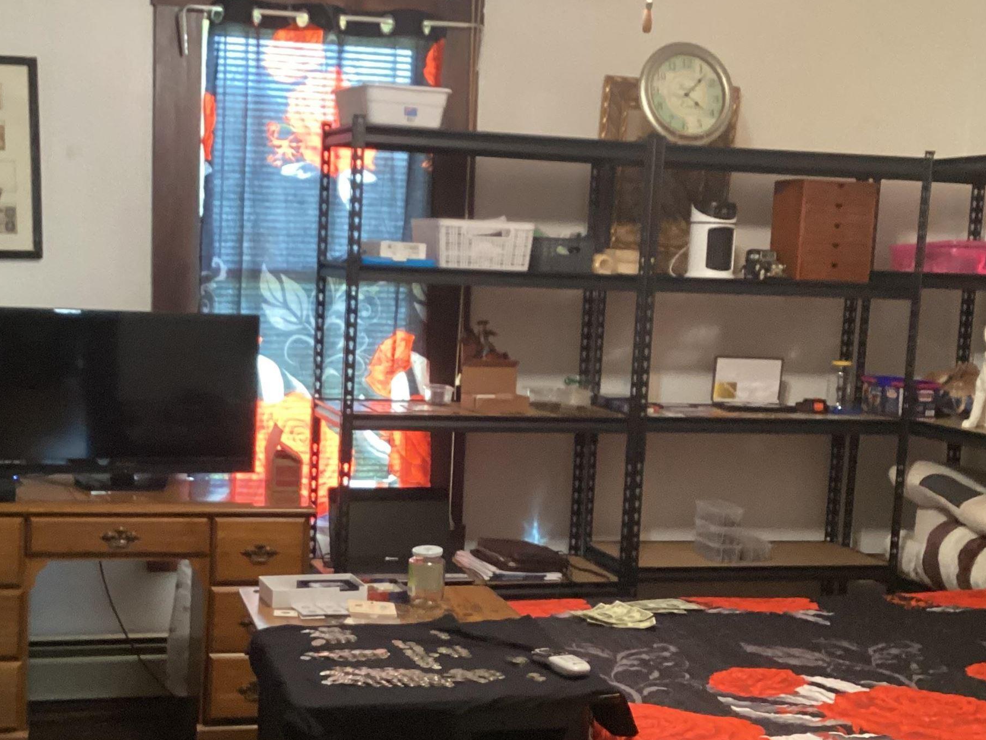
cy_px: 452
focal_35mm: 53
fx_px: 1510
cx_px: 410
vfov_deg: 27.5
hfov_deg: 36.1
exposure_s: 1/40
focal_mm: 3.3
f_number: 2.4
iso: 400
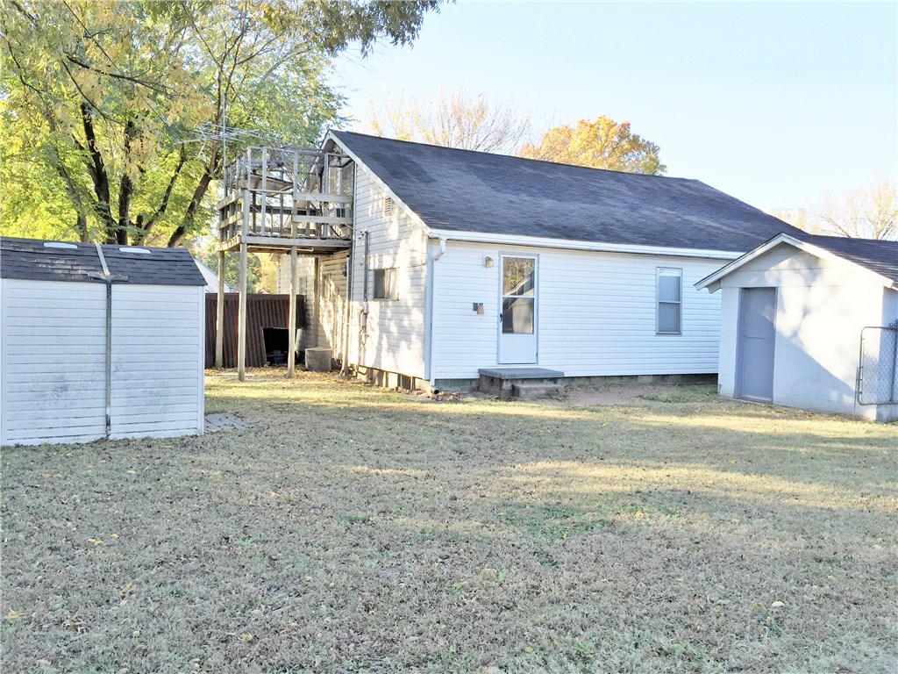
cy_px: 337
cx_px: 449
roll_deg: -2.4
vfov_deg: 48.2
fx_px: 752
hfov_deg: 61.7
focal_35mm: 29
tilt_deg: -2.2
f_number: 2.2
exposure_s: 1/488
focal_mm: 4.15
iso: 32
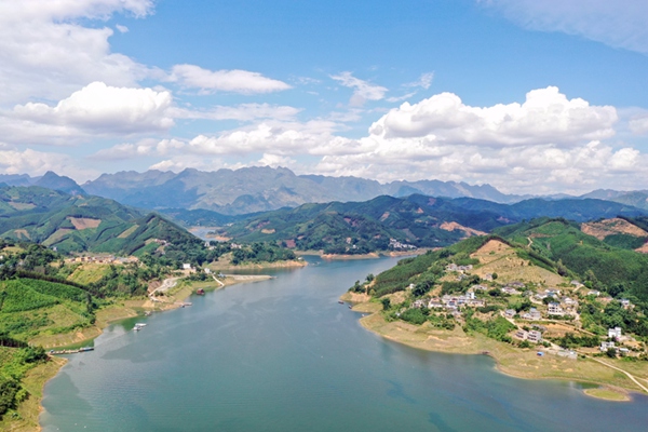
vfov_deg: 46.4
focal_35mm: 28
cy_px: 216
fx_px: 504
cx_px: 324
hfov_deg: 65.5
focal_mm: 10.26
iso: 100
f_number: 5.6
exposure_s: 1/400
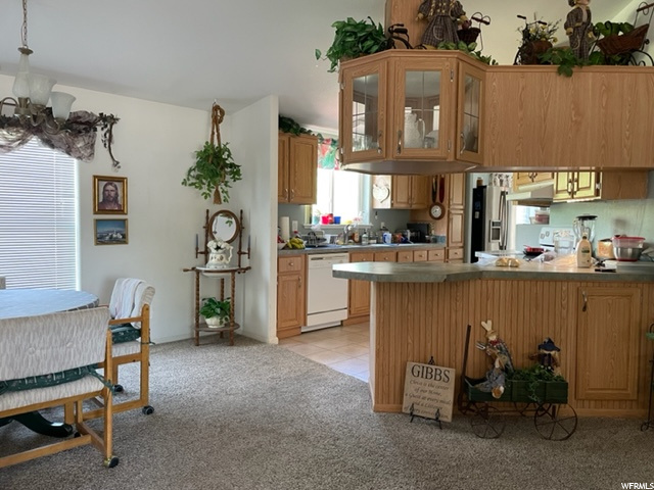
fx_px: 491
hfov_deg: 67.3
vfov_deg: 53.1
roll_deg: -0.7
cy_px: 245
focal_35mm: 26
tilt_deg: -2.3
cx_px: 327
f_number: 1.6
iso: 200
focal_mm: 4.2
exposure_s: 1/60
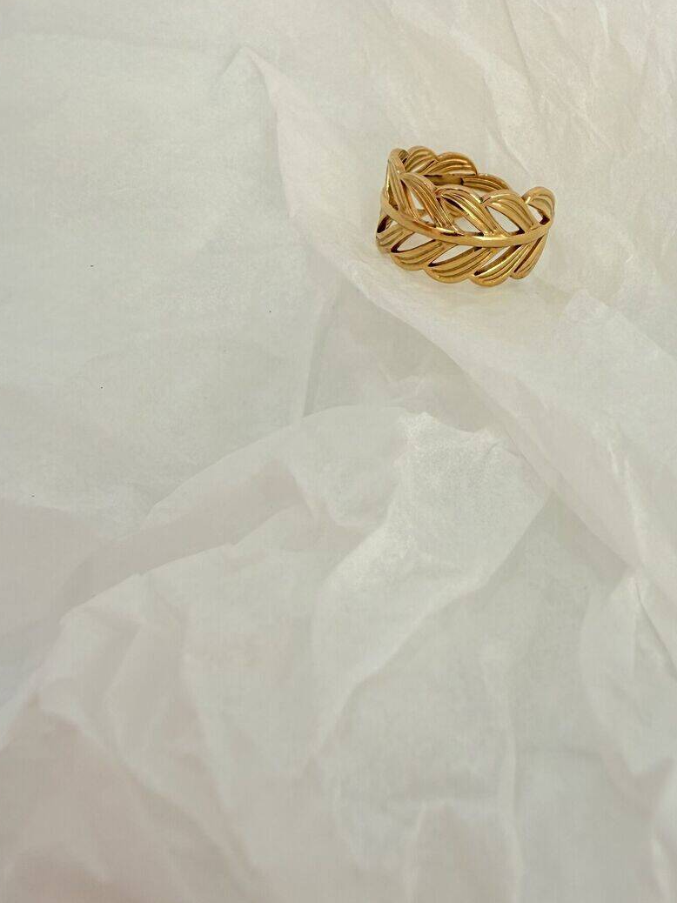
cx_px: 467
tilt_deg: -41.7
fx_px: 965
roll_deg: +5.0
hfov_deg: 38.1
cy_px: 326
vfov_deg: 49.5
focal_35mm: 37
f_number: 2.2
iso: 40
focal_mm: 2.22
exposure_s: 1/287
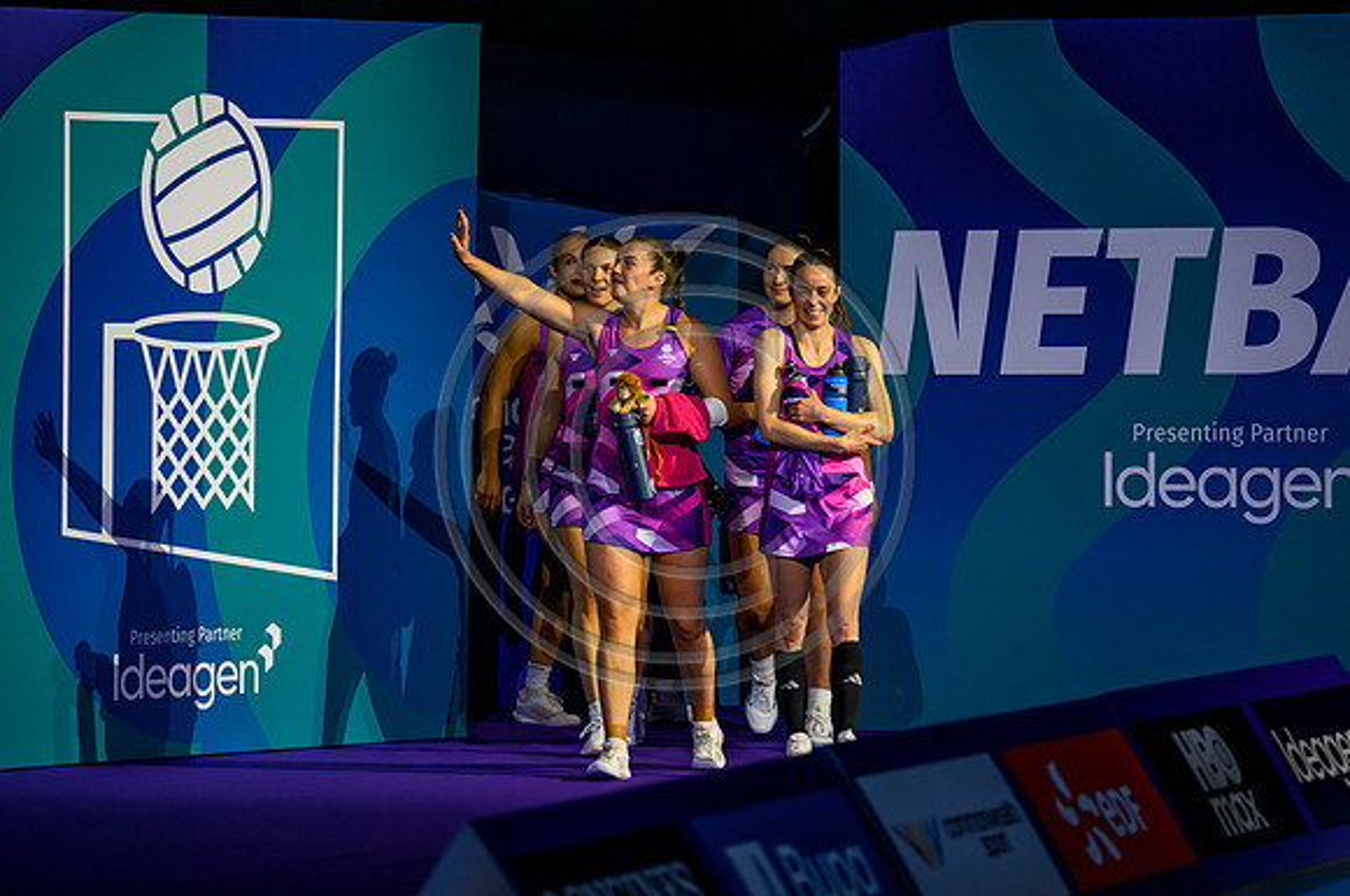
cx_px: 702
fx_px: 8259
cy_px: 401
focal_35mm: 221
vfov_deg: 6.2
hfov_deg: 9.3
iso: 3200
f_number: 3.2
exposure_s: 1/640
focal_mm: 200
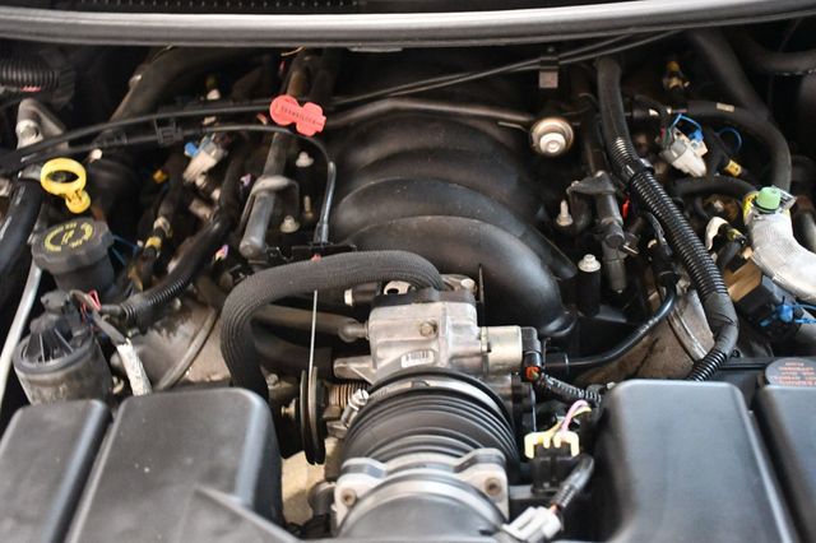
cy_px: 272
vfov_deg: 26.5
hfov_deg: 38.9
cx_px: 408
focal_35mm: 51
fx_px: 1155
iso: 12800
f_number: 4.2
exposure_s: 1/40
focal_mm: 34
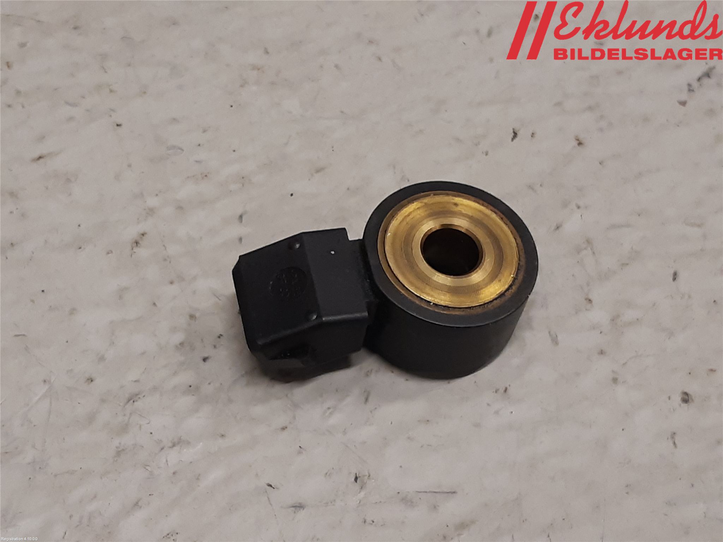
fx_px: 543
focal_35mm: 26
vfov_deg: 53.1
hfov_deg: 67.3
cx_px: 362
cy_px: 271
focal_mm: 3.93
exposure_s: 1/50
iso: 100
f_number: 1.7
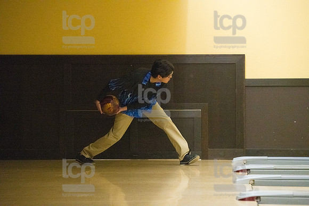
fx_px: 1288
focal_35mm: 150
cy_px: 103
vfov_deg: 9.2
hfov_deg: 13.7
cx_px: 154
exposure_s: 1/1000
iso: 10000
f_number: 4.5
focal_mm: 150
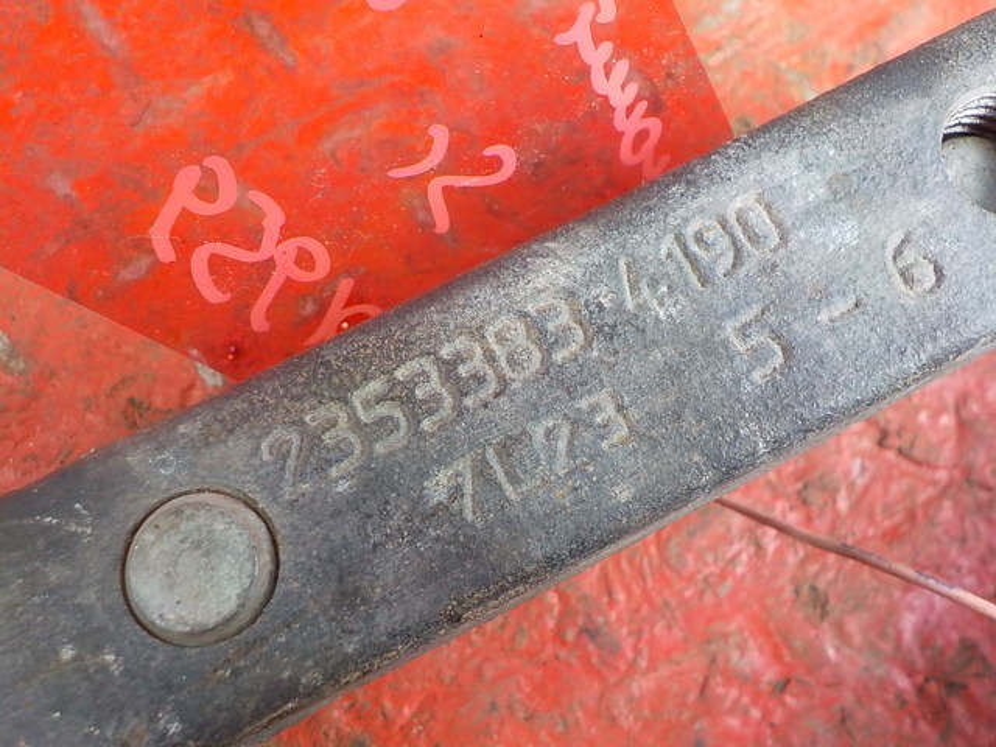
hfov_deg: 60.0
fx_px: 863
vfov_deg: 46.8
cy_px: 374
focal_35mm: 30
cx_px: 498
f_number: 3.3
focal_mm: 4.1
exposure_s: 1/30
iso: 200
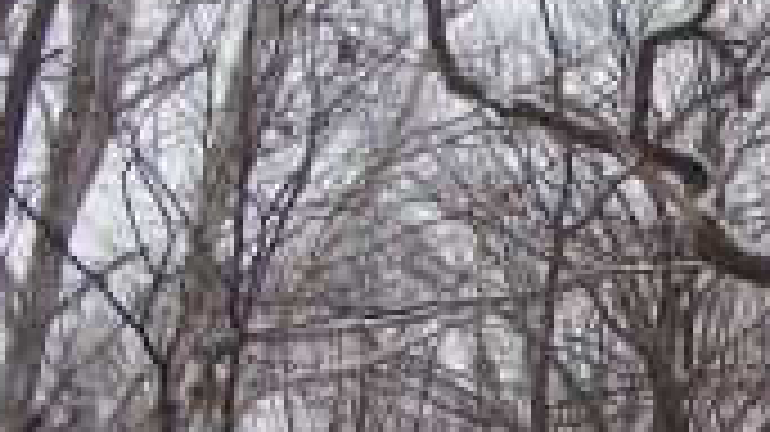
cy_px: 490
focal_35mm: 116
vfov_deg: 10.3
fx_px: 2367
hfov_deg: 17.2
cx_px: 1049
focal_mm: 6.3
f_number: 4
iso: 50
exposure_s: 1/164
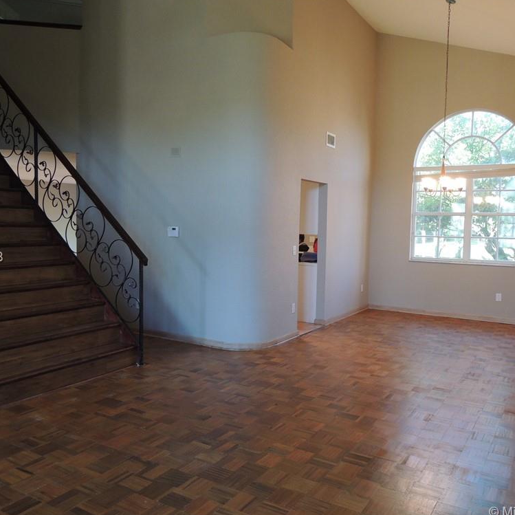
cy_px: 258
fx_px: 488
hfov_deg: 55.5
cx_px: 284
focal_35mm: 29
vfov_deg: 55.6
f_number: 3
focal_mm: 4.3
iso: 280
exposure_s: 1/30
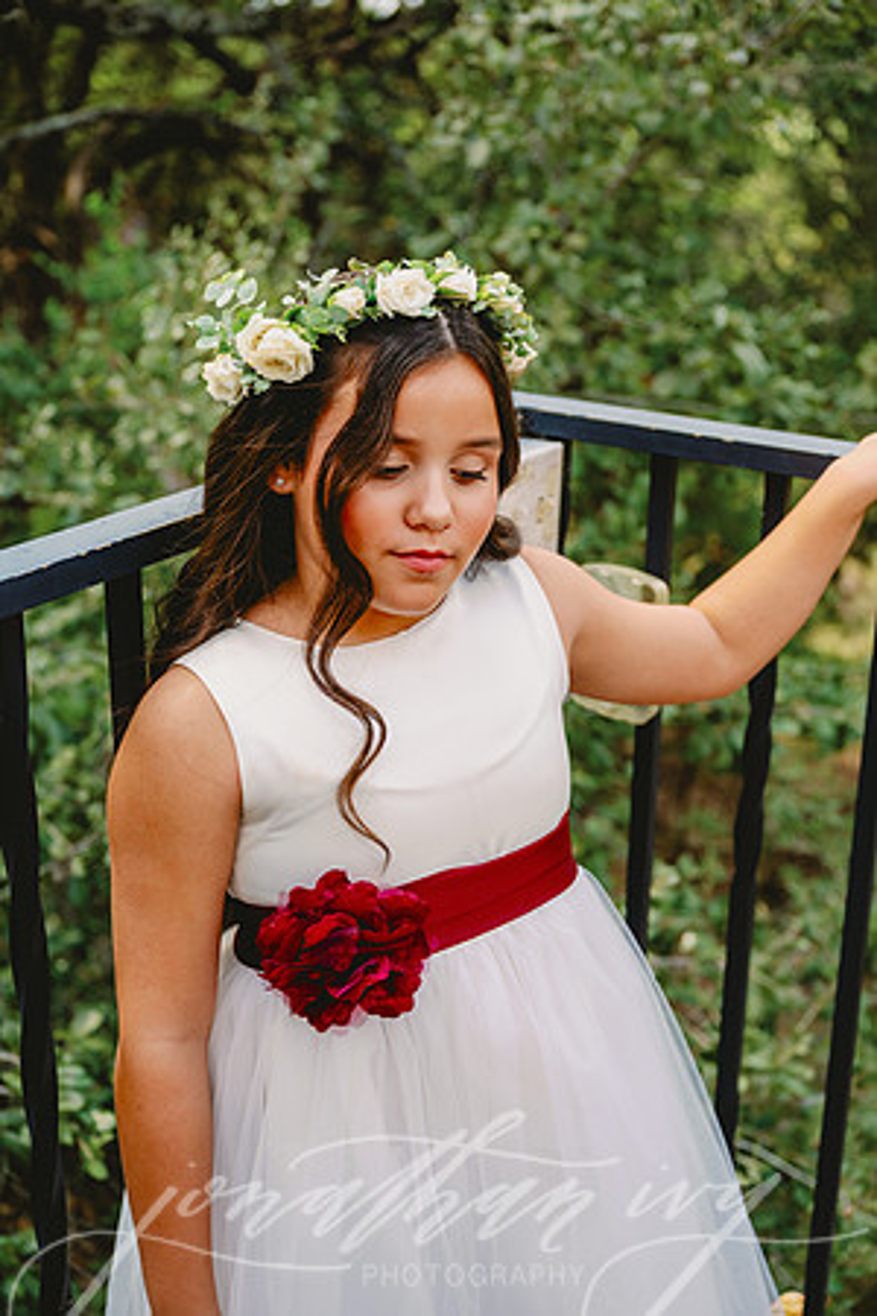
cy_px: 658
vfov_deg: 42.7
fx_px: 1681
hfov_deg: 29.2
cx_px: 438
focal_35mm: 46
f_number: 3.5
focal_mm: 46
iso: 100
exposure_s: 1/250
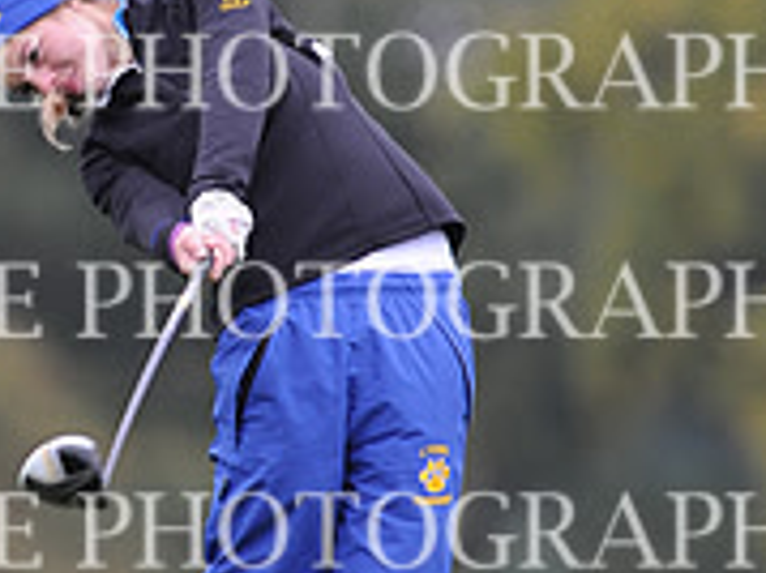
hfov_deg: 1.6
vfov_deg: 1.2
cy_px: 184
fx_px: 27509
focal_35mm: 1244
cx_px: 47
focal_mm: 400
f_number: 4
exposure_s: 1/2000
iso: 1250
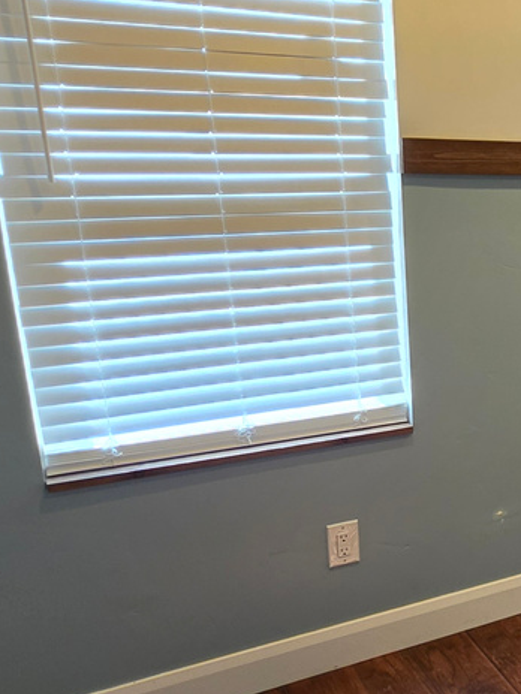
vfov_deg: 43.8
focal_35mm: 43
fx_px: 863
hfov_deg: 26.0
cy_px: 377
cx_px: 756
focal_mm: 2.2
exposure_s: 1/120
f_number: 1.9
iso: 125
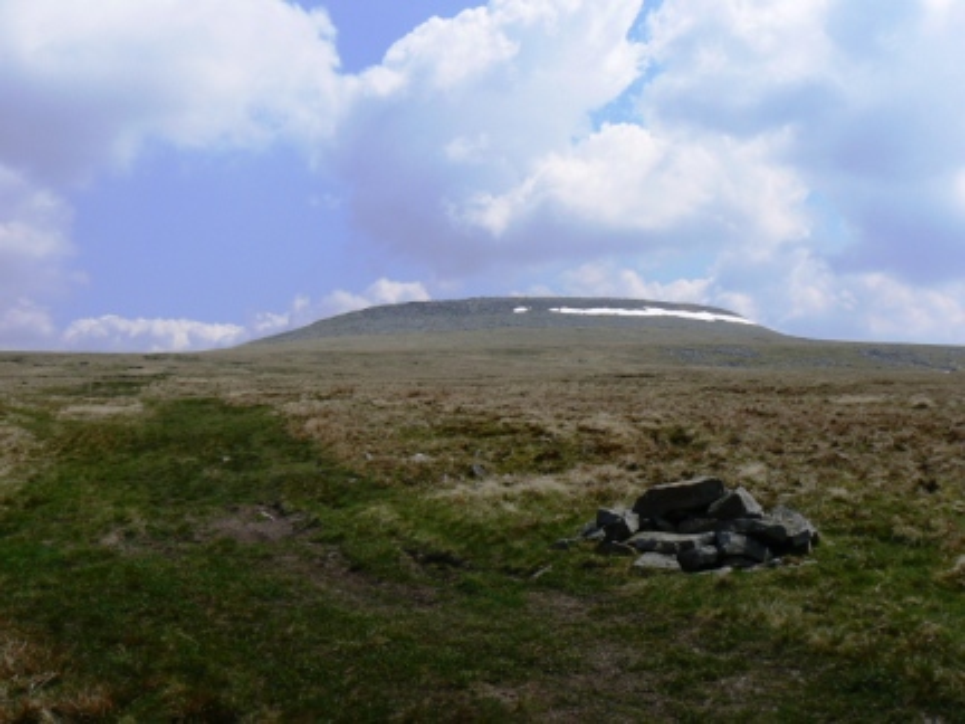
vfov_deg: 39.7
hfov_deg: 51.4
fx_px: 1004
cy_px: 362
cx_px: 482
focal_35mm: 36
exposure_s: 1/640
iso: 80
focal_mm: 6
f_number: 8
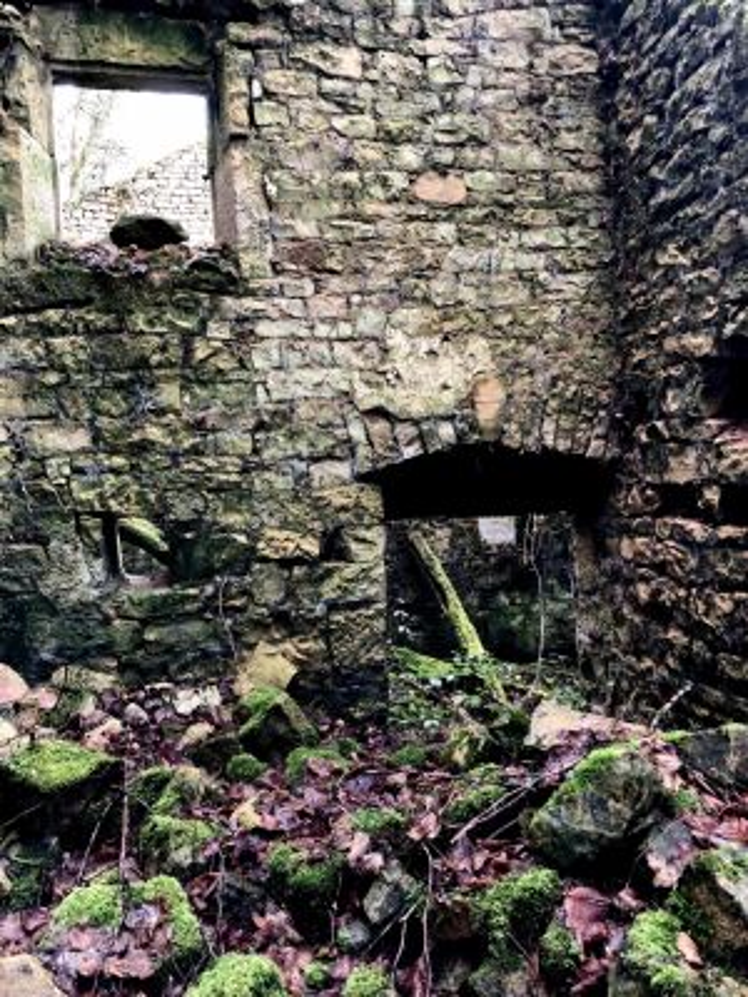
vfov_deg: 63.4
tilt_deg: +1.2
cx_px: 374
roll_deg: +2.2
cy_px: 498
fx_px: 807
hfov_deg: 49.7
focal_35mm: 28
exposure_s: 1/20
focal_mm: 4
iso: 40
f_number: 1.8
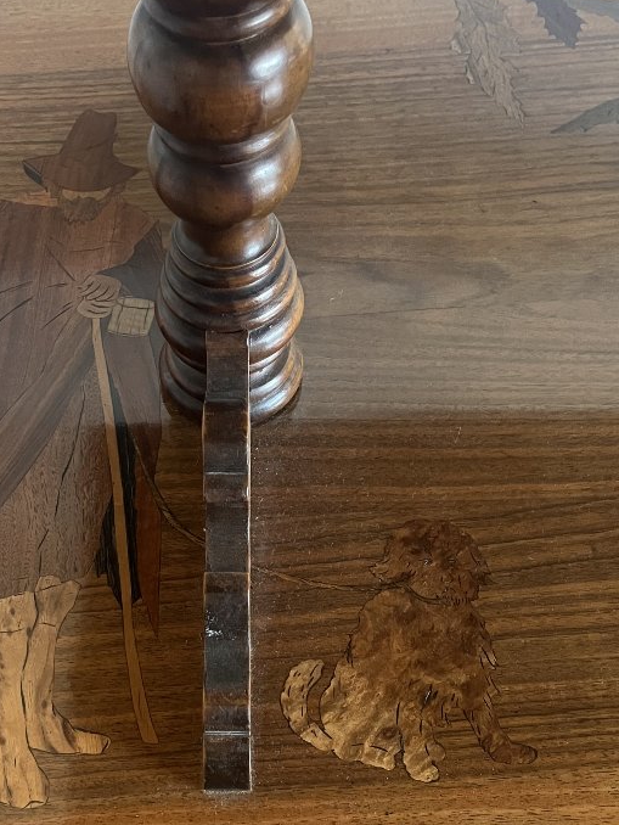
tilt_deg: -58.8
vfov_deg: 40.6
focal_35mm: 46
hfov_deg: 31.2
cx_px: 193
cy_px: 562
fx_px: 1096
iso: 400
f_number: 1.6
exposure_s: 1/60
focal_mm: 5.1
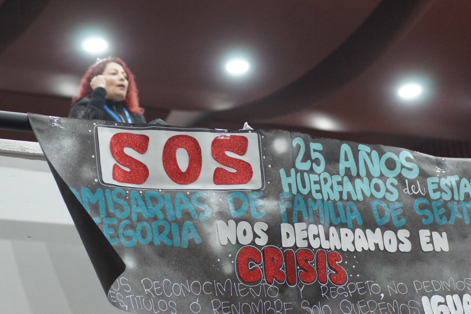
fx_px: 1765
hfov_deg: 15.2
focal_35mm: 135
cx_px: 236
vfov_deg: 10.1
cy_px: 157
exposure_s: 1/60
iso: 1600
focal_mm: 90
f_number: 4
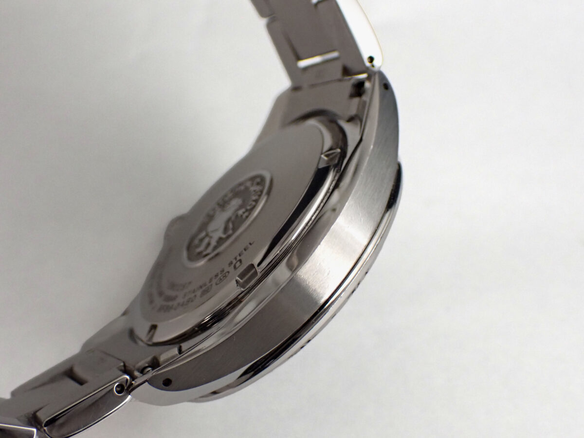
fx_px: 979
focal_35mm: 58
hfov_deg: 33.2
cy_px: 219
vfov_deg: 25.2
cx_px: 292
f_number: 3.5
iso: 800
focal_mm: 10.35
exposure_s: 1/100
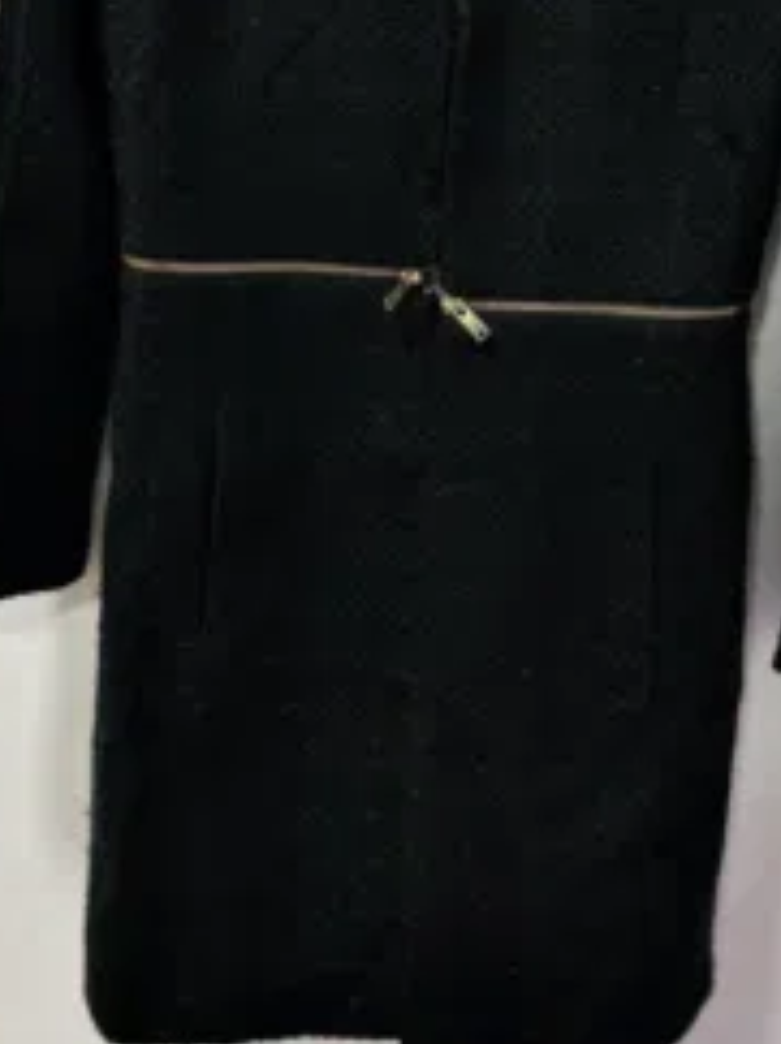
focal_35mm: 43
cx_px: 444
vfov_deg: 42.1
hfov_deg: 33.5
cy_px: 220
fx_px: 1296
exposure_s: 1/60
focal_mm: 4.25
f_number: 1.8
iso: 400
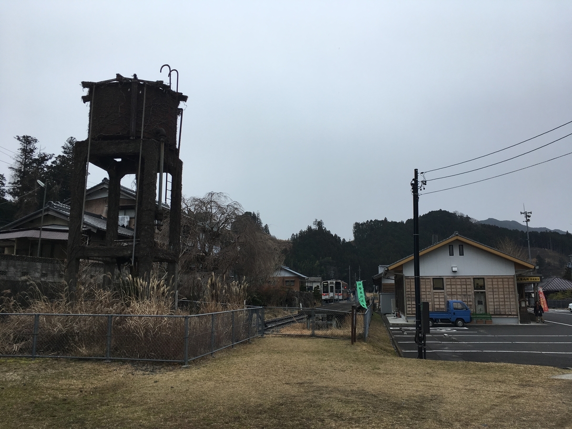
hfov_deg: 61.7
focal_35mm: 29
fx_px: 479
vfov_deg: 48.2
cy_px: 214
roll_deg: +0.2
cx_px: 286
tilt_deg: +8.5
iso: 25
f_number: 2.2
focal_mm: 4.15
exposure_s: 1/320
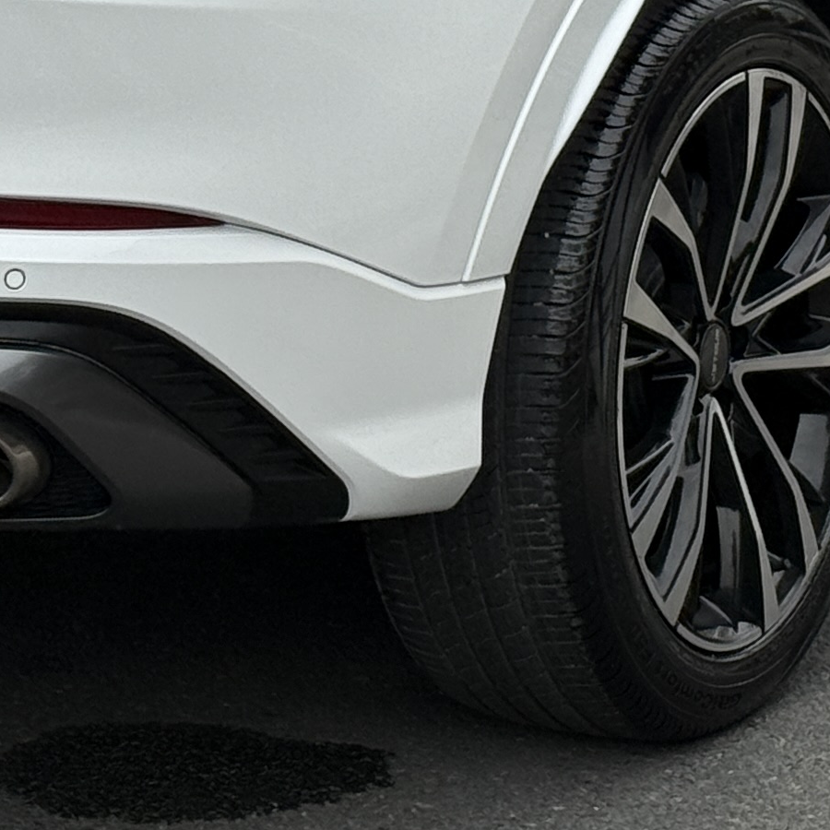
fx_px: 5154
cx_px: 234
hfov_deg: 9.2
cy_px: -172
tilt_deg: -4.1
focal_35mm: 190
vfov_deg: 9.1
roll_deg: +1.8
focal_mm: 6.76
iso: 64
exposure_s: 1/1678
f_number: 1.78
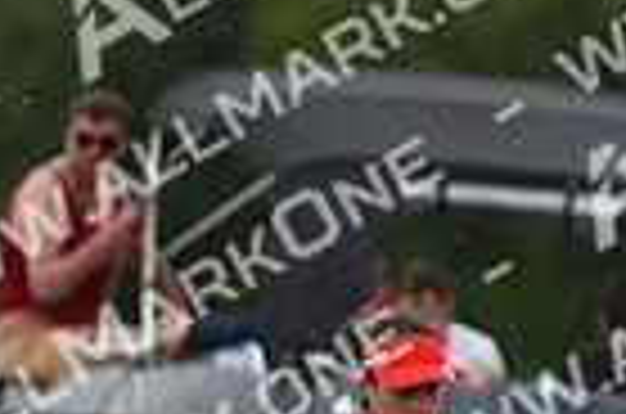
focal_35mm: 1256
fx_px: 21791
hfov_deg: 1.6
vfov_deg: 1.1
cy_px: 511
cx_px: 1004
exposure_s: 1/1600
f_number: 4
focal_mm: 300
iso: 200
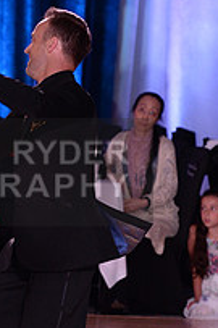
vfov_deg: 6.0
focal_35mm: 343
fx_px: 3121
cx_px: -69
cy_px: 173
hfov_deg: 4.0
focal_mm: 120
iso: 2000
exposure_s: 1/250
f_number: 4.5
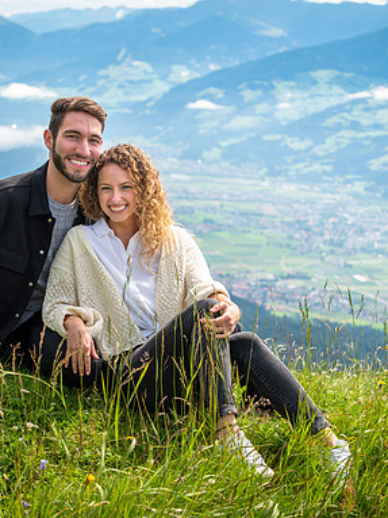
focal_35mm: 102
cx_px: 172
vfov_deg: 19.3
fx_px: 1525
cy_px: 260
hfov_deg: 14.5
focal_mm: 70
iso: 100
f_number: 6.3
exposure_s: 1/320
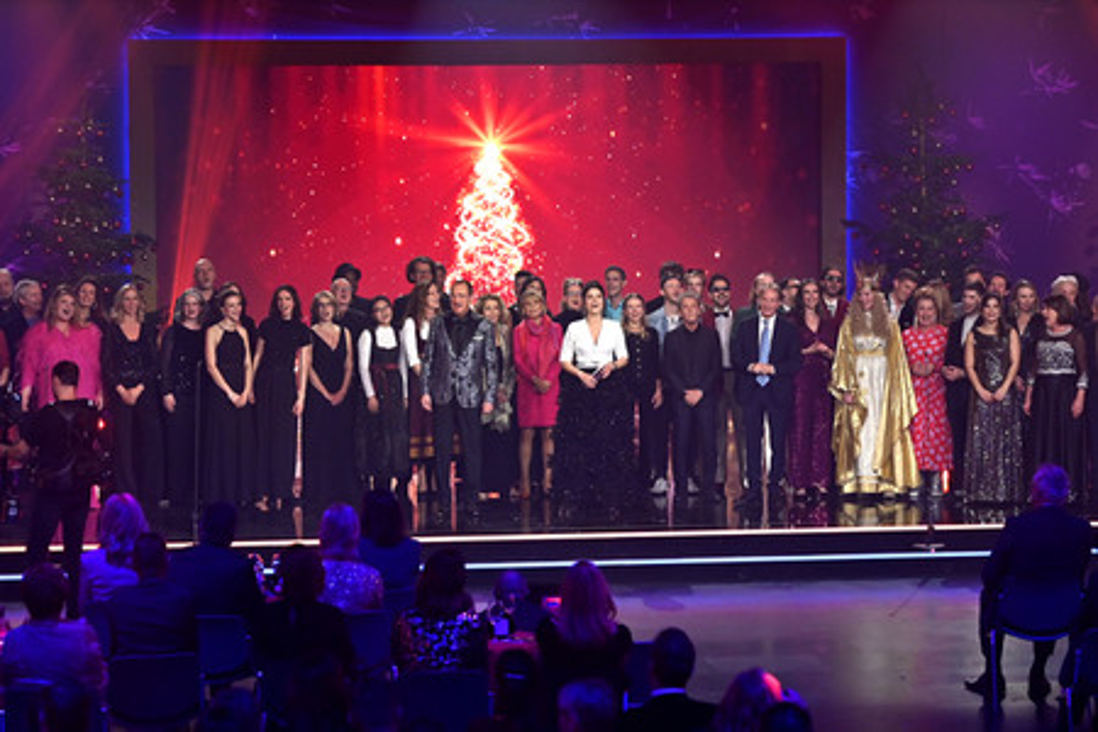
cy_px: 366
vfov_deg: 19.5
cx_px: 549
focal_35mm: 70
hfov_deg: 28.8
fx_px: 2135
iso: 1600
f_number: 2.8
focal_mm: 70
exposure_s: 1/400
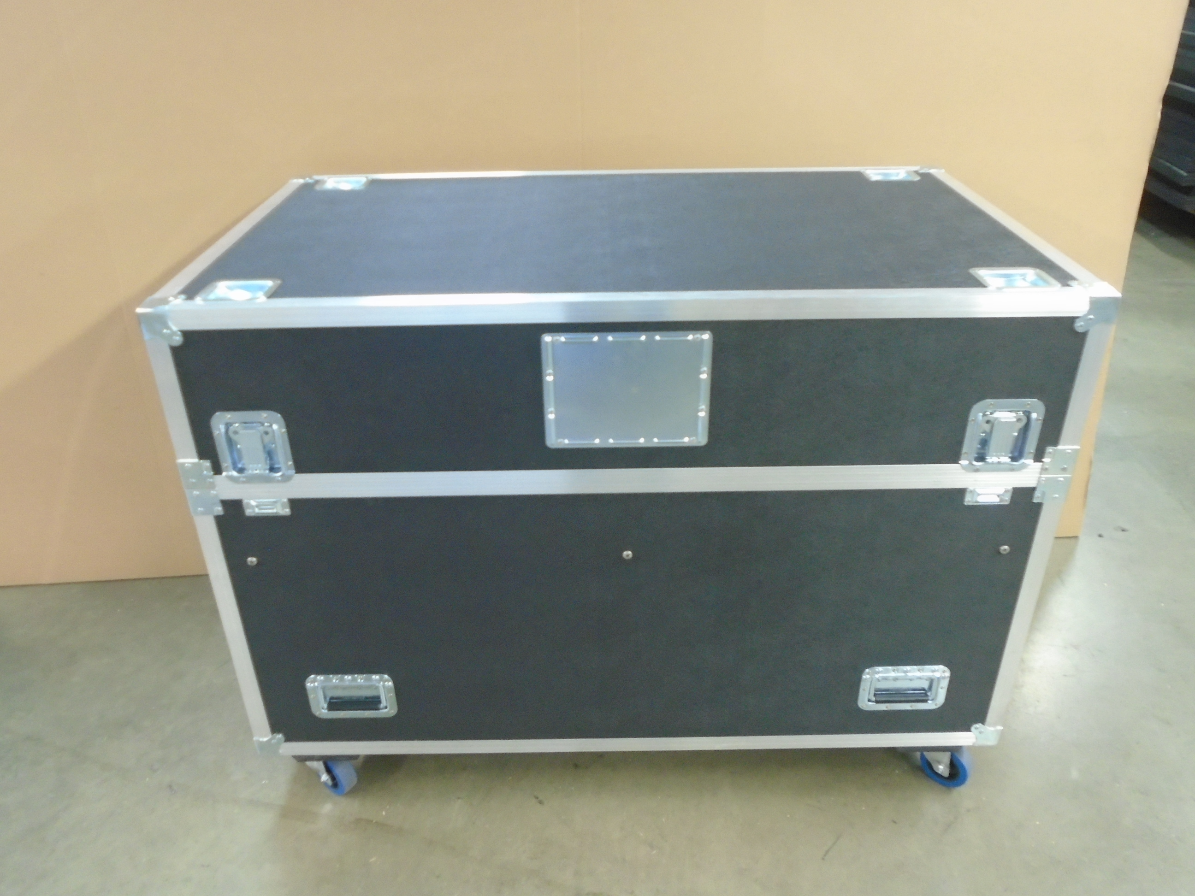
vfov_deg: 53.1
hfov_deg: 67.3
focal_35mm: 26
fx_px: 898
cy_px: 448
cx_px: 598
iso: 400
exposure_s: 1/5
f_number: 3.2
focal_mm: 4.6
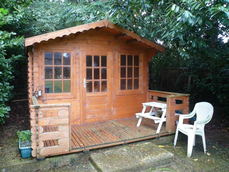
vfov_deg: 49.7
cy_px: 86
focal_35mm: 28
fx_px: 185
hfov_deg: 63.4
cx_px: 114
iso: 100
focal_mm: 4.6
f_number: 2.8
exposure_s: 1/40
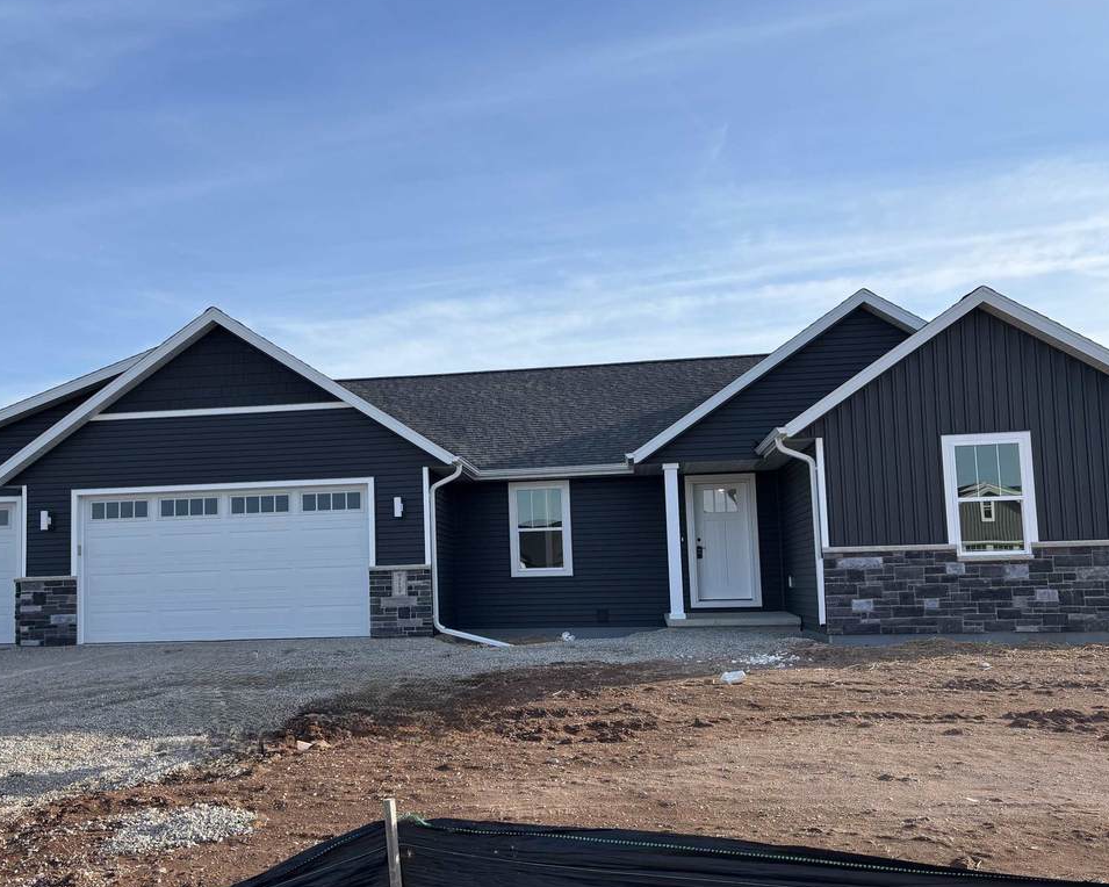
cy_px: 484
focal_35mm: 34
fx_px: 1116
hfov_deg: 52.5
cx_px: 453
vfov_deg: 43.3
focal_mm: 5.96
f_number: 1.6
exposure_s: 1/2639
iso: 50
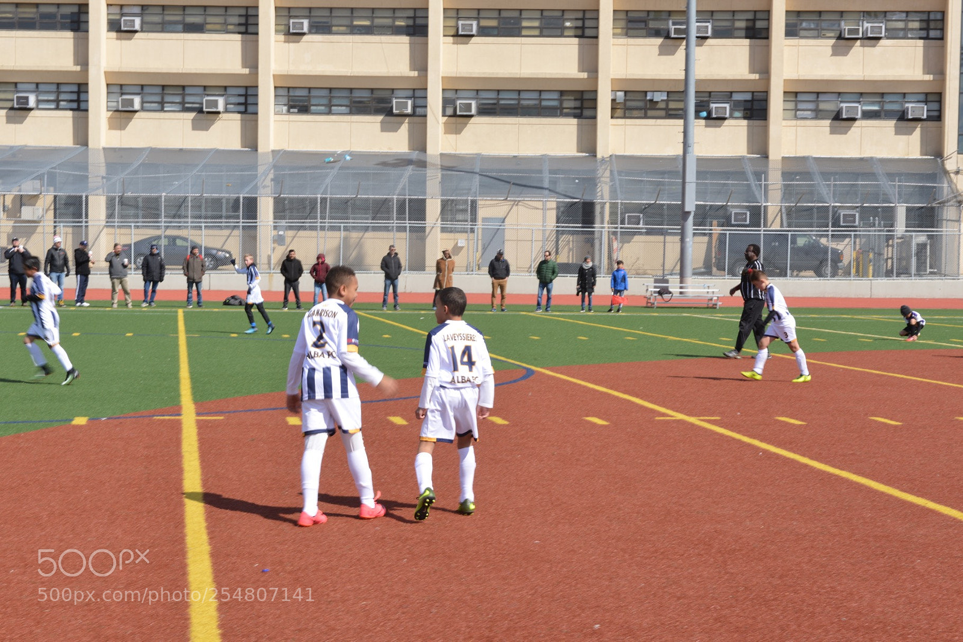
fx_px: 1873
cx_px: 482
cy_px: 321
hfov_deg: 28.8
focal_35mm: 70
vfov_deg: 19.5
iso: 160
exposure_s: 1/50
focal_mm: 70
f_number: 22
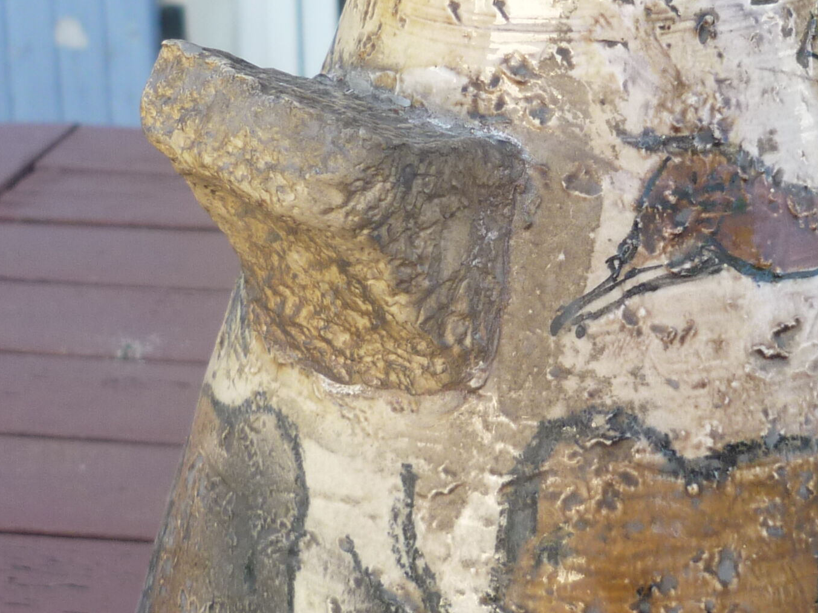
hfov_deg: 21.8
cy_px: 299
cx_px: 633
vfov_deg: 16.6
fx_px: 2103
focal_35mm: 89
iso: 80
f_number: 2.8
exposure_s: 1/125
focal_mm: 5.5
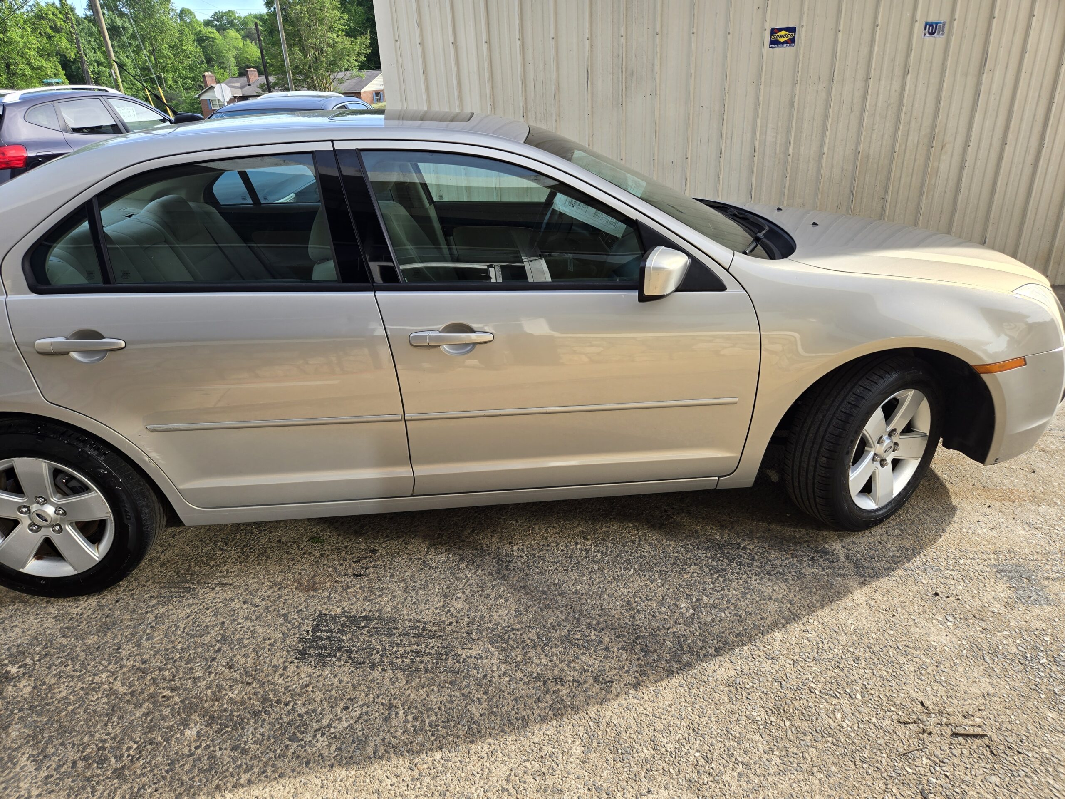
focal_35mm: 23
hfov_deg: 73.9
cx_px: 532
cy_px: 400
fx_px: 708
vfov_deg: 58.9
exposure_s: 1/314
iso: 25
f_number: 1.8
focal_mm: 5.4
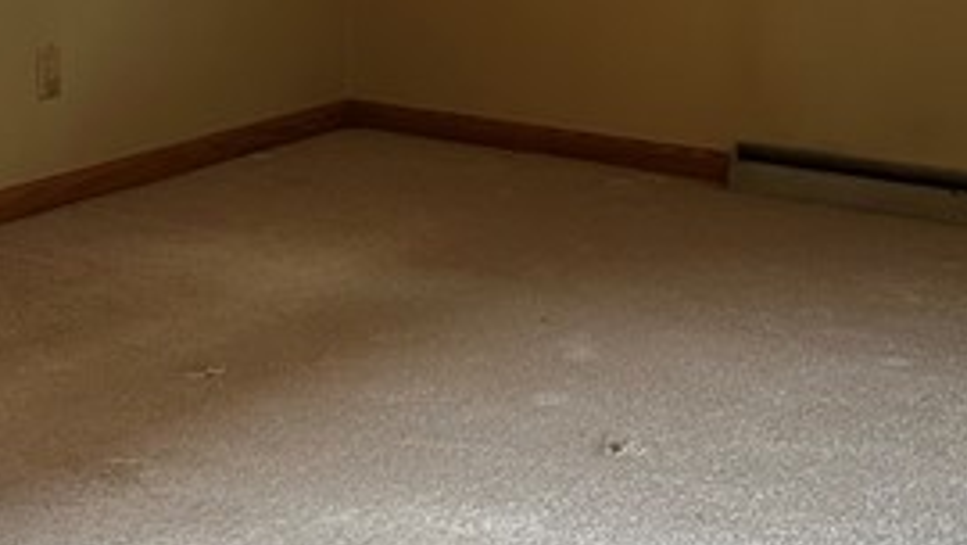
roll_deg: -2.3
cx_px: 455
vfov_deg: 12.1
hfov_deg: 21.6
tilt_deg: -8.5
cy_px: -11
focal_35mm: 99
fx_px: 2539
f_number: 1.78
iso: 200
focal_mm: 6.86
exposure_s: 1/60
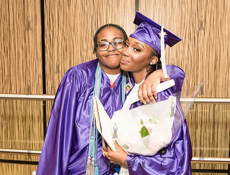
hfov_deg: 44.8
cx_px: 115
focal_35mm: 42
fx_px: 279
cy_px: 82
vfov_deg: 34.8
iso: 2000
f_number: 5
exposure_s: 1/200
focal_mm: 32
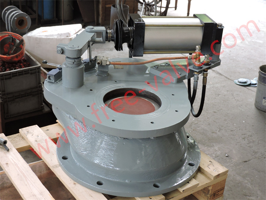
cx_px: 133
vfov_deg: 26.6
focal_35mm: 55
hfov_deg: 34.9
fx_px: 423
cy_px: 100
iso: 400
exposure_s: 1/30
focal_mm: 9.8
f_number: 3.7
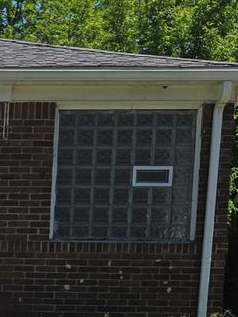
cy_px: 390
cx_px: -123
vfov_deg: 18.7
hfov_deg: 14.0
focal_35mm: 99
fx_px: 907
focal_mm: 5.4
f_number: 1.8
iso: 25
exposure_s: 1/2122
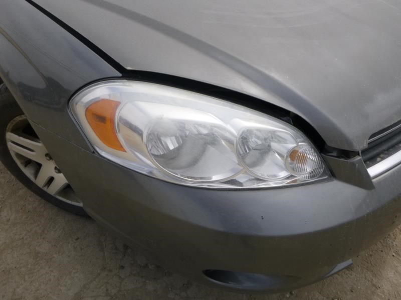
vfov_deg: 54.9
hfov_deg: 69.4
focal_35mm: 25
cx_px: 200
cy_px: 150
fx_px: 290
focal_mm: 4.5
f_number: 3.9
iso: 100
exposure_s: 1/640
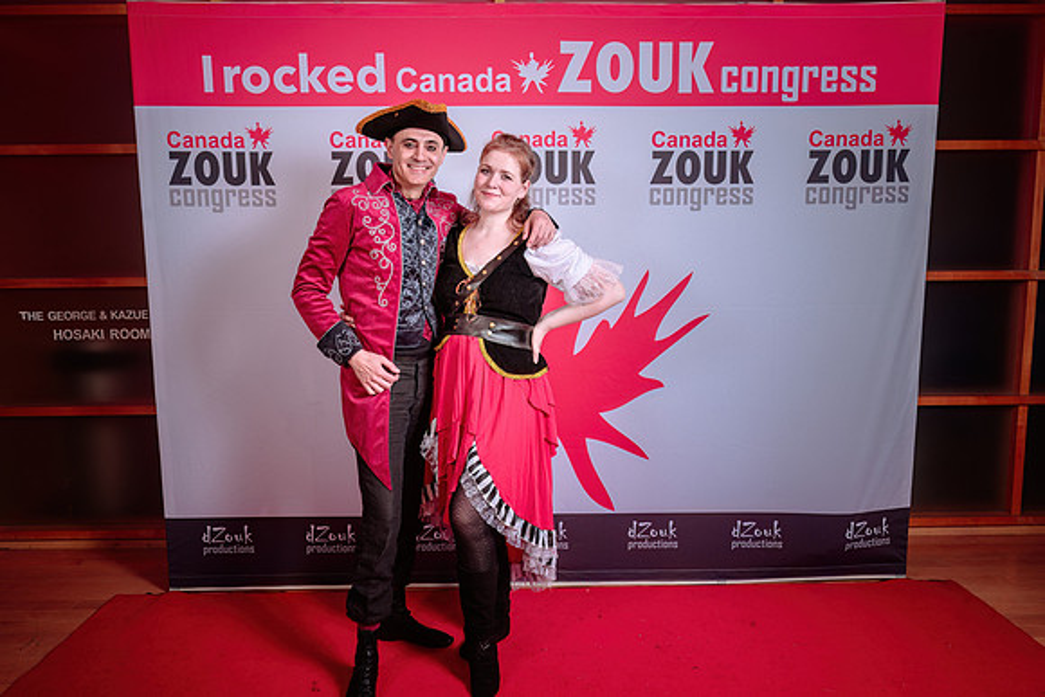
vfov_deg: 46.1
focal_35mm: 28
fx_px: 819
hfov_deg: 65.1
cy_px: 349
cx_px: 515
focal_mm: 27.5
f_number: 4
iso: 100
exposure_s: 1/200
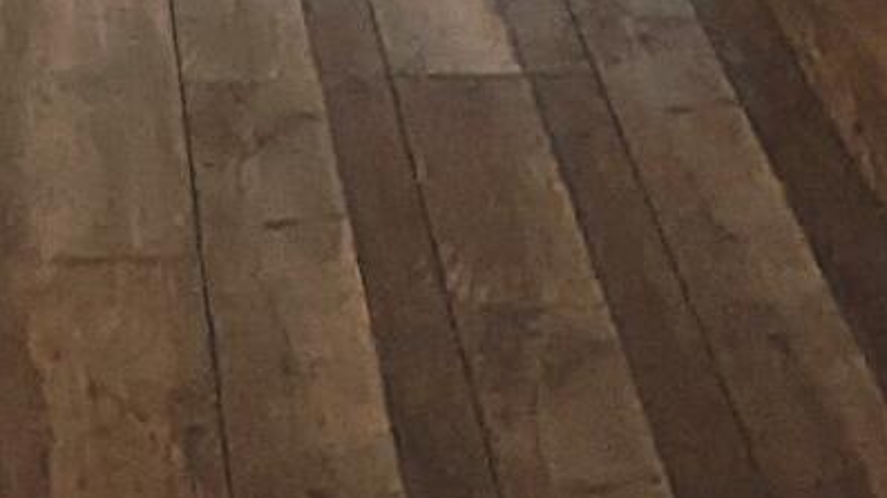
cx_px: 134
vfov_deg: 7.7
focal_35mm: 132
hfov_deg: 16.1
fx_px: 3104
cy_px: -1094
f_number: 2.2
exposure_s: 1/120
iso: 308
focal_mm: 2.35
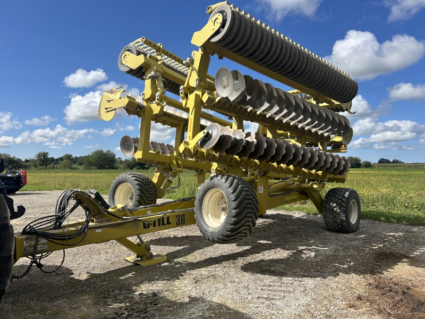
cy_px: 160
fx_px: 319
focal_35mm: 26
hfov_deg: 67.3
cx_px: 212
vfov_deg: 53.1
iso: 50
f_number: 1.5
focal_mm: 5.7
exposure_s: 1/4274
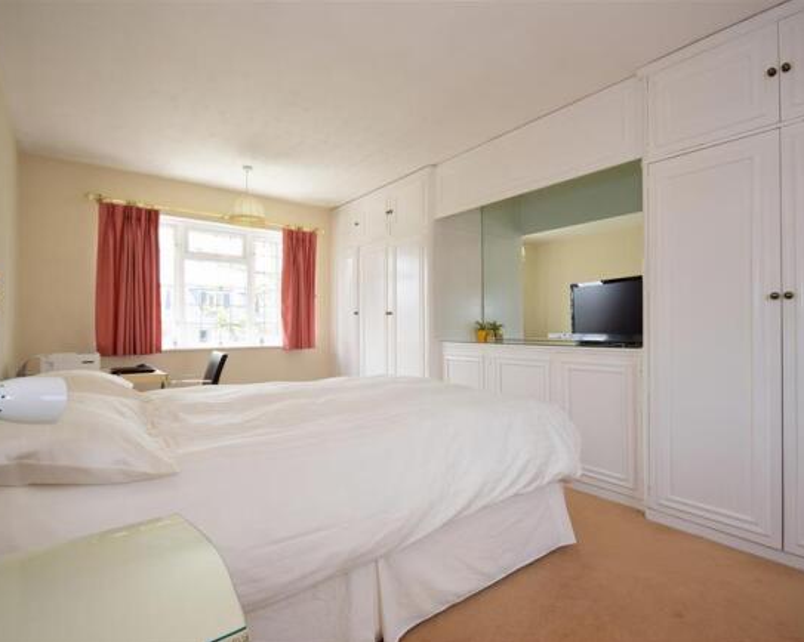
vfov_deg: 76.9
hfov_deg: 89.4
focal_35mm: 17
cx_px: 443
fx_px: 404
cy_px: 322
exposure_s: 1/50
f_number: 8
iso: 160
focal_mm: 10
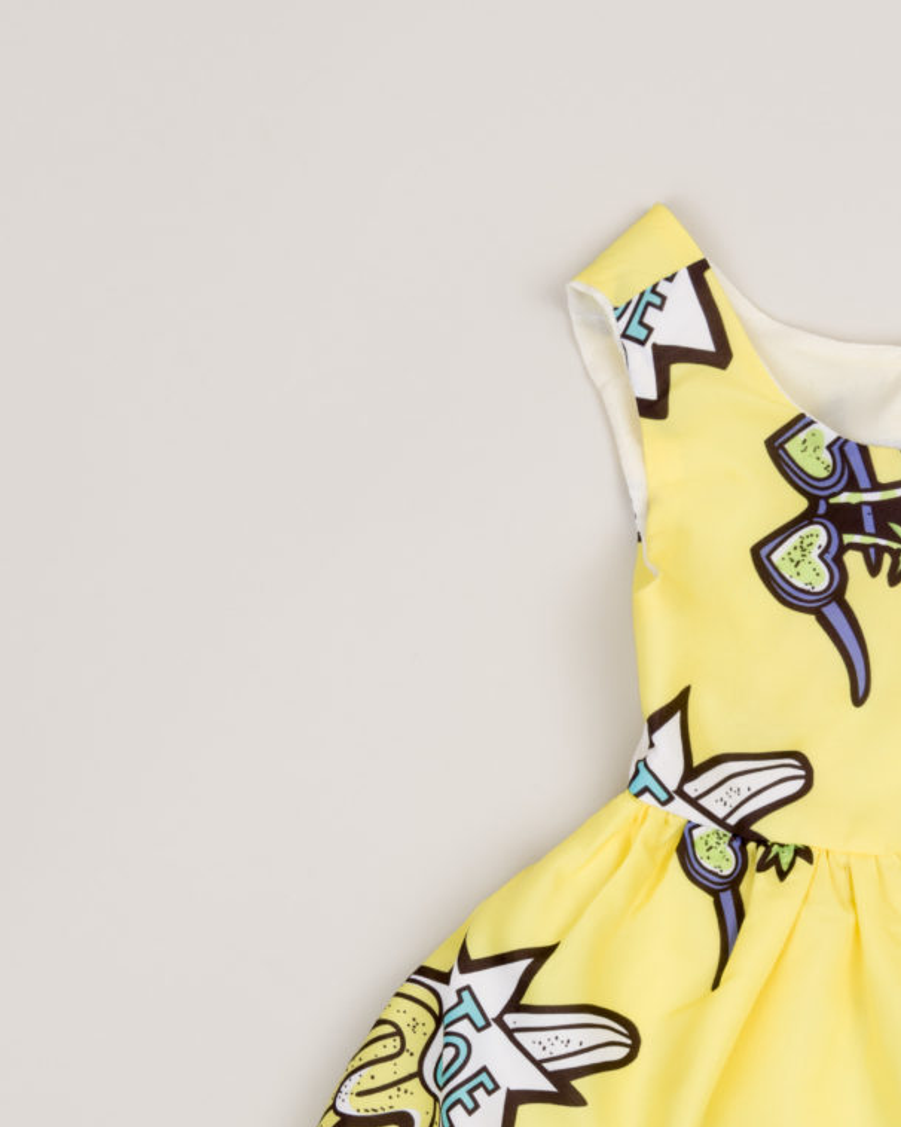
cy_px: 914
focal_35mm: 107
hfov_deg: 14.1
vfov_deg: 17.8
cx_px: 926
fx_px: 3568
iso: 64
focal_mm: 45
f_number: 11
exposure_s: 1/200
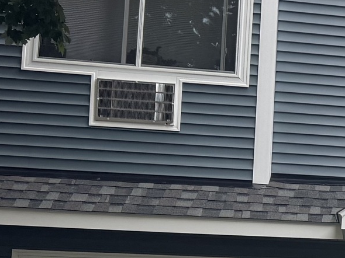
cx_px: 775
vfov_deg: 11.7
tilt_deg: +3.9
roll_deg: -1.3
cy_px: 264
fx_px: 1245
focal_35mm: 125
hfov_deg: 12.8
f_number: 1.78
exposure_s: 1/739
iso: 80
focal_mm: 6.76
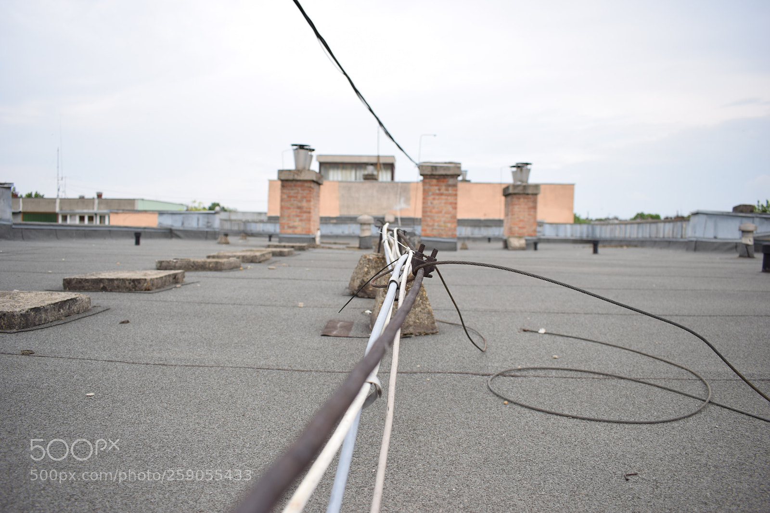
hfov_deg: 67.4
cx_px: 385
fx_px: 577
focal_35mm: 27
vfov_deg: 47.9
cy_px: 256
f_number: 4.5
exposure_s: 1/80
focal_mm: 18
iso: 100
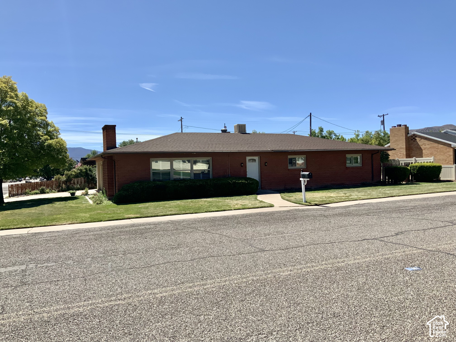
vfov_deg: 48.2
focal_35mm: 29
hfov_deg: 61.7
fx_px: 382
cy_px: 171
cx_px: 228
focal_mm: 3
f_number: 1.8
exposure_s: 1/2227
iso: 16
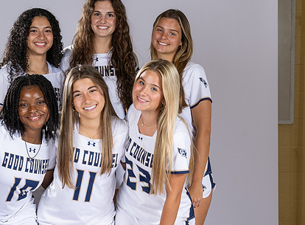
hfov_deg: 13.8
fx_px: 1261
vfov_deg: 10.2
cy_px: 128
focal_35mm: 144
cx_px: 120
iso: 250
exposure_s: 1/200
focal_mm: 83
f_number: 5.6
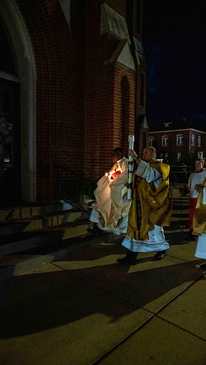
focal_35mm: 26
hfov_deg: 44.3
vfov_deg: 71.9
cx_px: 117
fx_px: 252
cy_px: 182
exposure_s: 1/40
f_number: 6.3
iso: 8000
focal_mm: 24
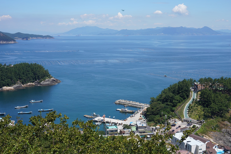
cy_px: 83
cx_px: 123
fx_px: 295
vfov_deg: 29.2
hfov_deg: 42.7
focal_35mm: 46
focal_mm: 35
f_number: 13
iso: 100
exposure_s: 1/100
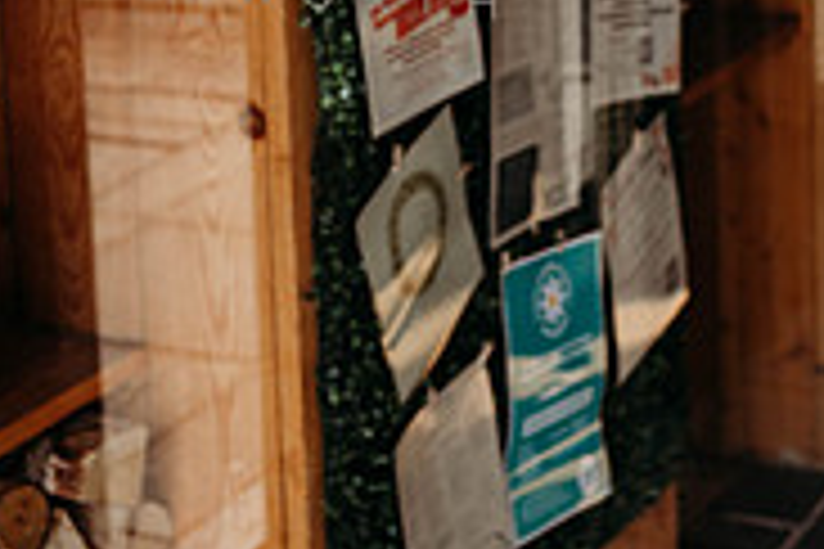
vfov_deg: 12.0
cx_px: 392
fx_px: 2540
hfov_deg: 18.4
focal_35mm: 111
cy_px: -182
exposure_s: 1/200
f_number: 4
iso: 100
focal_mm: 35
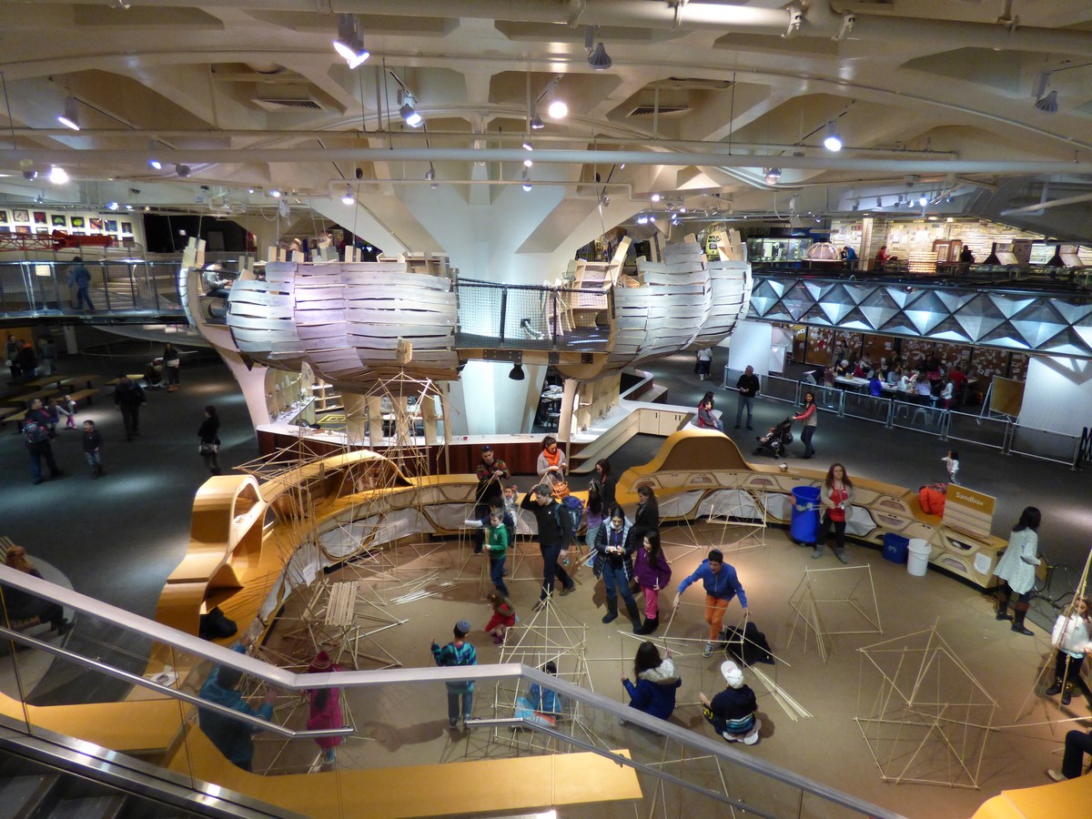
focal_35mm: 20
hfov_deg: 81.7
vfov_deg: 66.0
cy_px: 410
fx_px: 631
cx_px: 546
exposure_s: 1/40
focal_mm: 3.58
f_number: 2.8
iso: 400
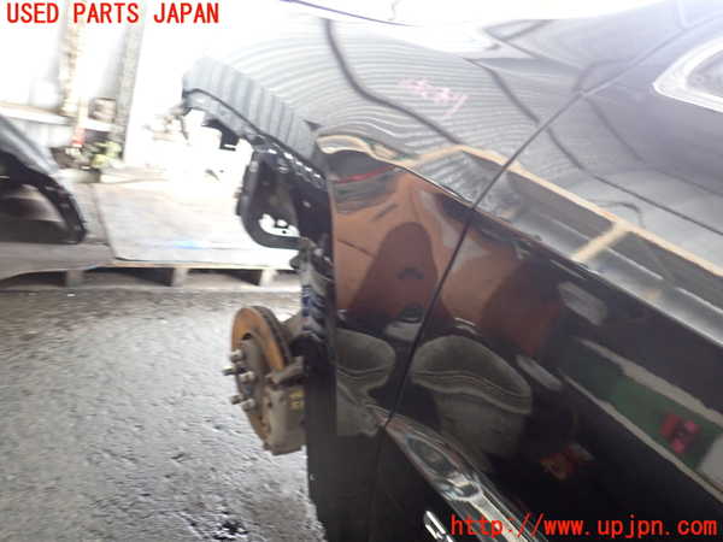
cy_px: 271
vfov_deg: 46.8
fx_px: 627
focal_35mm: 30
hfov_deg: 60.0
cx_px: 362
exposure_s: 1/30
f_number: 2.3
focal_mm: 5.4
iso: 400
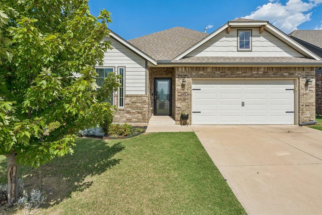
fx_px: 161
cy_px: 94
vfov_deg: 67.1
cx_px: 166
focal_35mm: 18
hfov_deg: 90.0
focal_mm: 16
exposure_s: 1/1250
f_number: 8
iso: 200
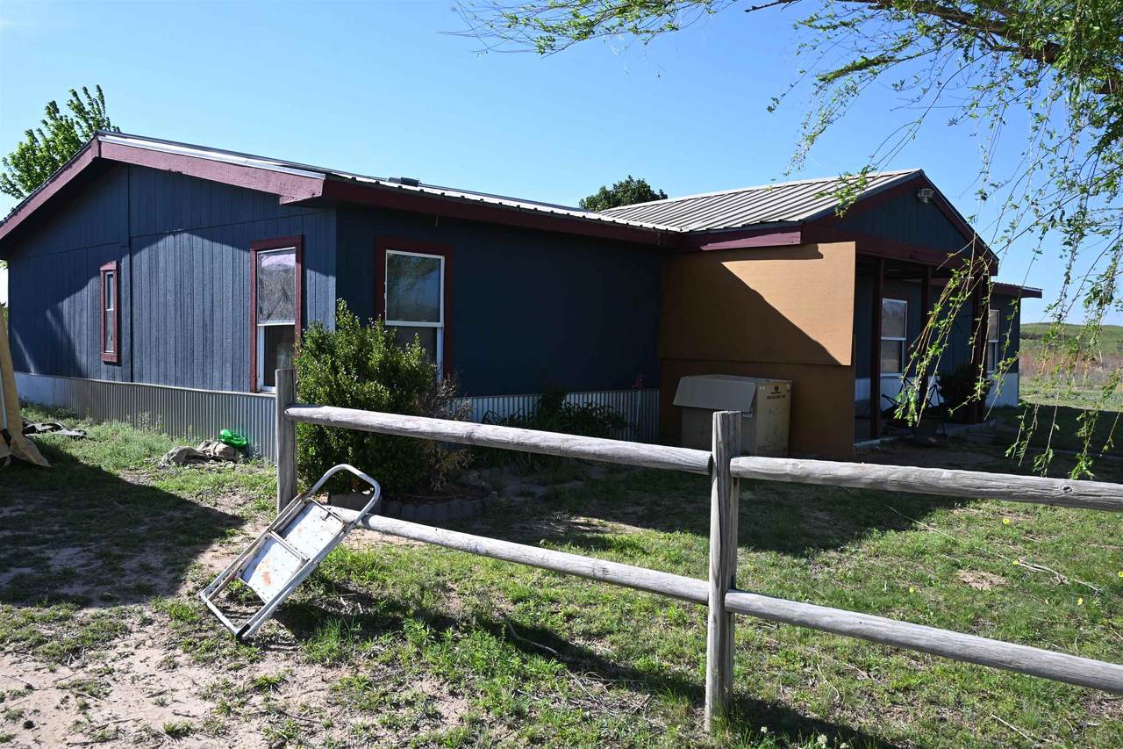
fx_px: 959
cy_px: 374
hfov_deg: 60.7
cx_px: 562
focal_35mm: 31
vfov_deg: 42.6
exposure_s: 1/200
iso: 100
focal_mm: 20.5
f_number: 7.1
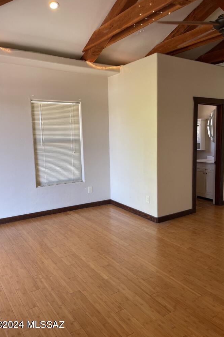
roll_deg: +0.4
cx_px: 124
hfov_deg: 46.3
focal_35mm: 28
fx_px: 261
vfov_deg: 65.5
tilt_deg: -6.9
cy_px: 166
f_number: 1.6
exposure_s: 1/60
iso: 80
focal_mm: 5.1
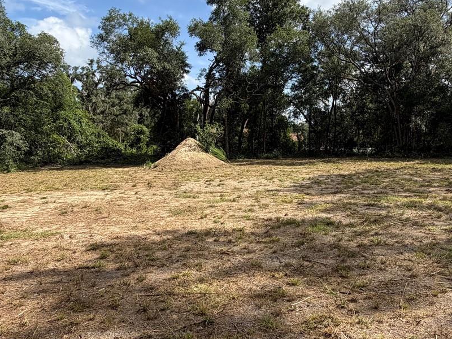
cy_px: 173
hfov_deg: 62.9
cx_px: 269
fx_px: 366
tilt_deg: -3.8
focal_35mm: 28
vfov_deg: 49.7
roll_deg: +1.3
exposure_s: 1/770
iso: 25
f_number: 2.2
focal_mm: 2.22
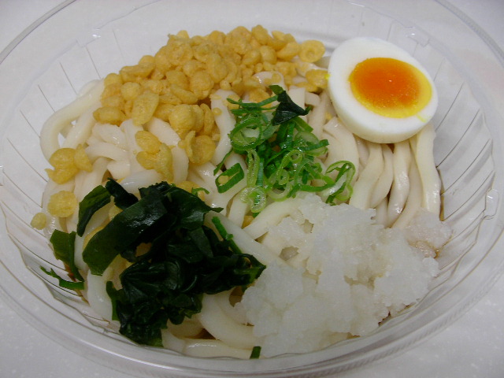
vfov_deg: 37.7
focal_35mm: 38
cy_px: 189
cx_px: 252
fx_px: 553
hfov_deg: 49.0
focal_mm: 5.8
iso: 100
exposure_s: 1/25.5
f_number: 3.5
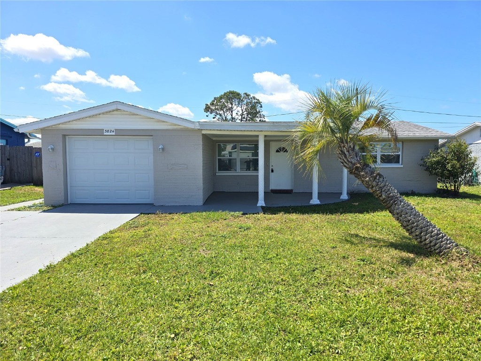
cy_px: 180
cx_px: 240
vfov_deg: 58.9
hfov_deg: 73.9
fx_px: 320
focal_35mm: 23
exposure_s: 1/773
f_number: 1.7
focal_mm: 6.3
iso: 12
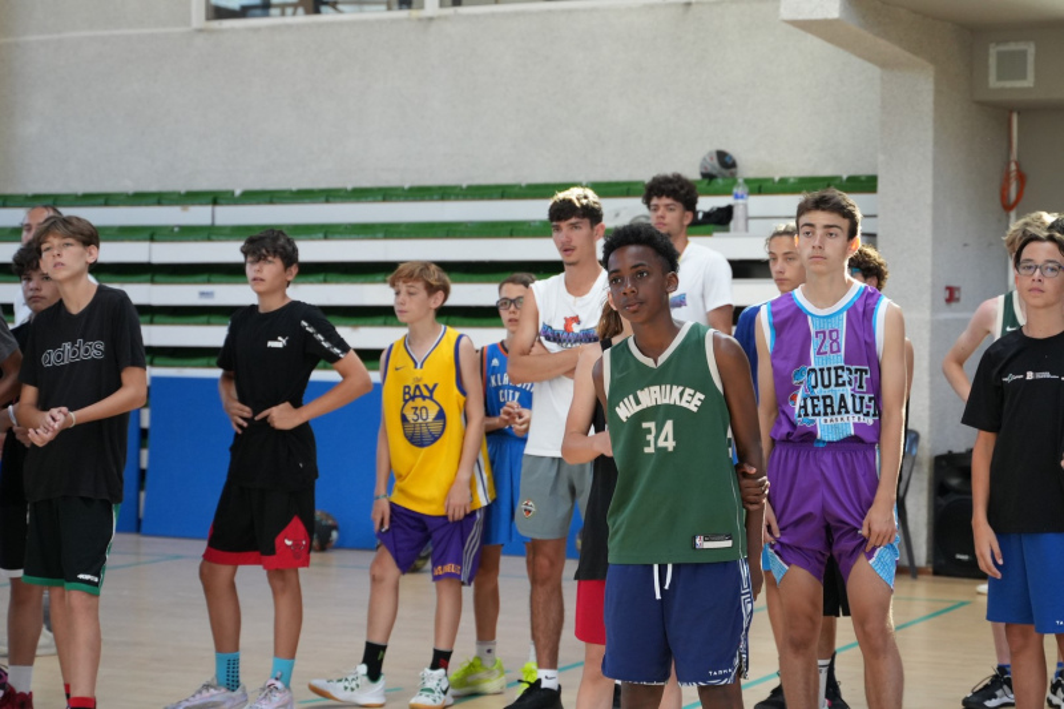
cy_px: 354
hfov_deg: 25.5
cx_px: 532
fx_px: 2349
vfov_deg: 17.2
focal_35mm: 80
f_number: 2.8
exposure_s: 1/400
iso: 1600
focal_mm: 53
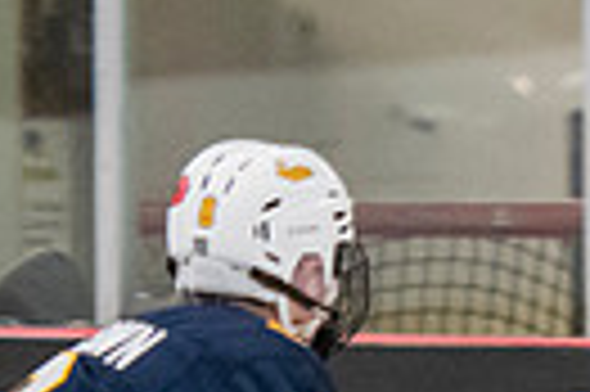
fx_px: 22948
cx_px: 1044
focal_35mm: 1402
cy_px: 708
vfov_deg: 1.0
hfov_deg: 1.5
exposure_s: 1/640
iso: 2000
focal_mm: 135
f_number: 3.2
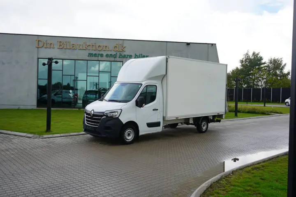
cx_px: 148
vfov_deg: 42.3
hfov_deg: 60.3
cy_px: 98
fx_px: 255
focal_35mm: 31
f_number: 8
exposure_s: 1/125
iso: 100
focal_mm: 31
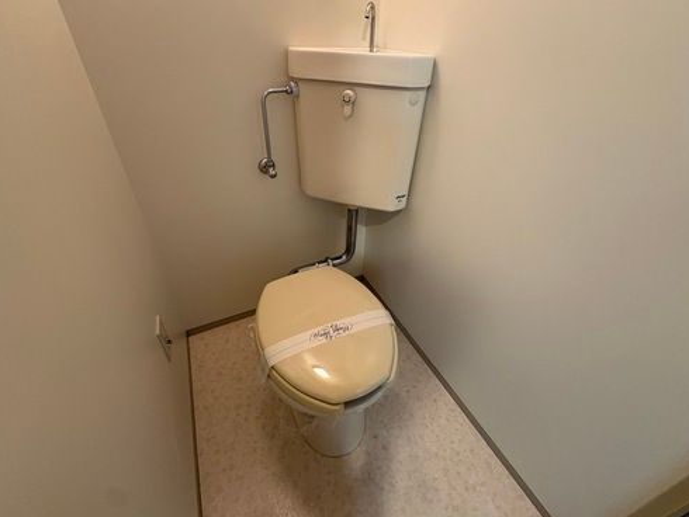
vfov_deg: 77.8
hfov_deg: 94.5
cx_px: 346
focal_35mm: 16
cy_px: 228
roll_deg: -0.3
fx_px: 319
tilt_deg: -33.0
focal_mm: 2.22
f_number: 2.2
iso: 250
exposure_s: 1/60
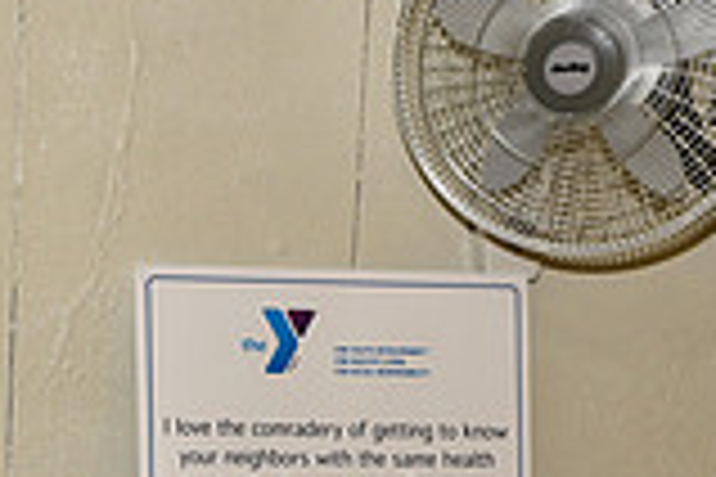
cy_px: 839
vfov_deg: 11.0
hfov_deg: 16.5
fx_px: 2327
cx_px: -230
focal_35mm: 117
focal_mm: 32
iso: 200
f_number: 5
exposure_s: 1/60
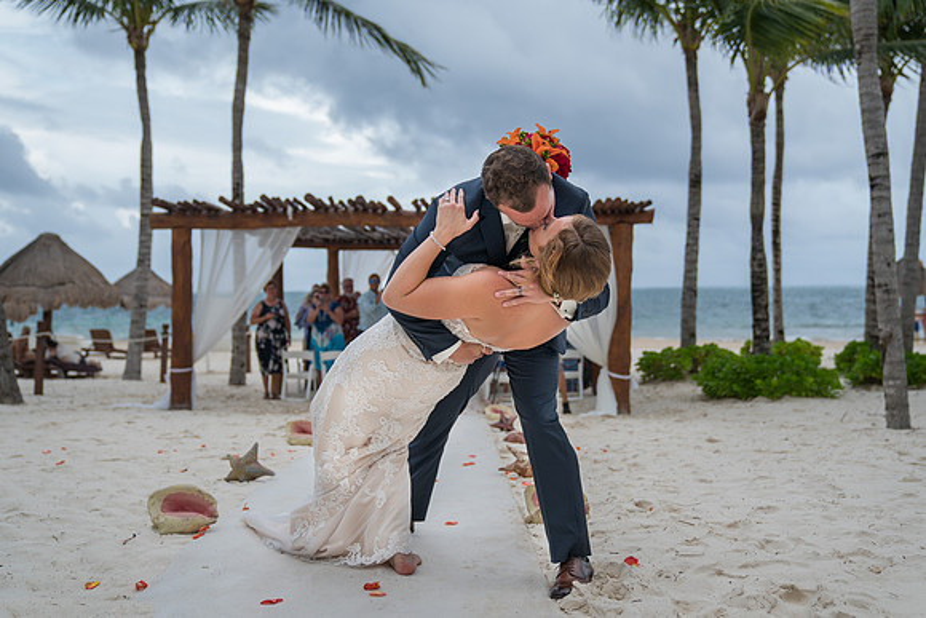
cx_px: 463
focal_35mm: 36
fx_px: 926
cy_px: 309
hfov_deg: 53.1
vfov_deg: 36.9
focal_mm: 36
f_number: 2.8
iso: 100
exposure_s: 1/400
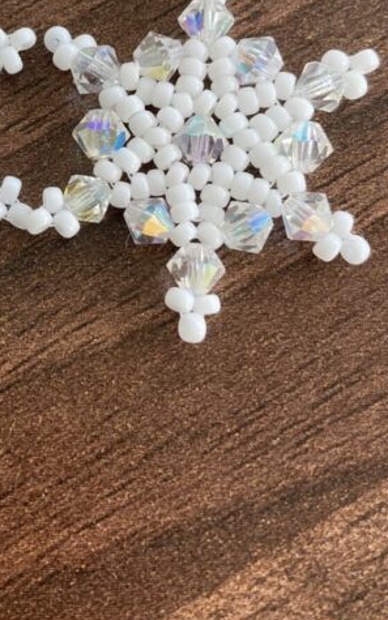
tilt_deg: -74.9
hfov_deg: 19.8
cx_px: 16
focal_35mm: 64
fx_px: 1082
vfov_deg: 31.4
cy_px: 158
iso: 64
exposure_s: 1/121
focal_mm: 3.99
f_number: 1.8
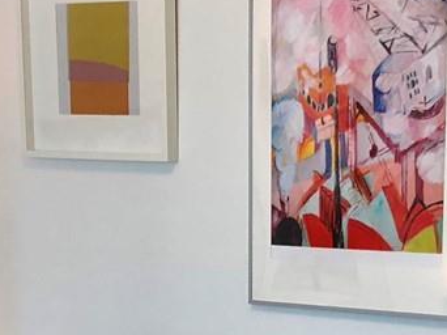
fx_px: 1690
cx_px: 119
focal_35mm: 131
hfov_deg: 15.0
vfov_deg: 11.0
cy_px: 441
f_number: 1.8
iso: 25
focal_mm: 4
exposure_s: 1/30
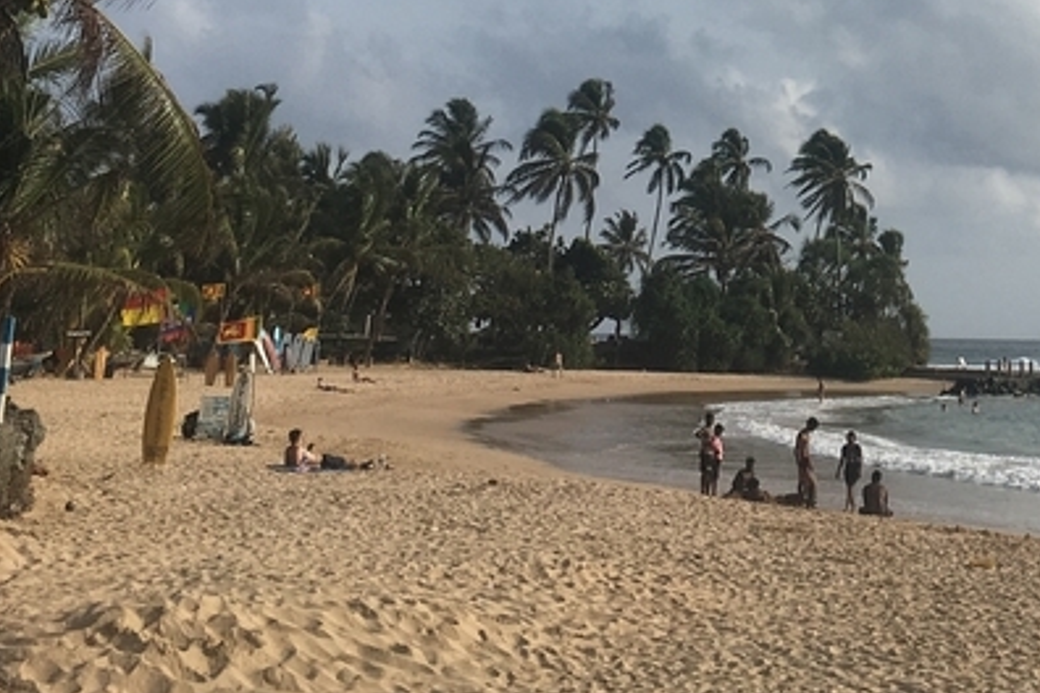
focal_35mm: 78
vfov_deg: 16.6
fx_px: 2253
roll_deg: -1.1
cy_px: -200
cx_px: 959
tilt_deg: +12.1
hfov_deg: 25.1
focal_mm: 4.15
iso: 25
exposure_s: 1/3077
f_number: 2.2
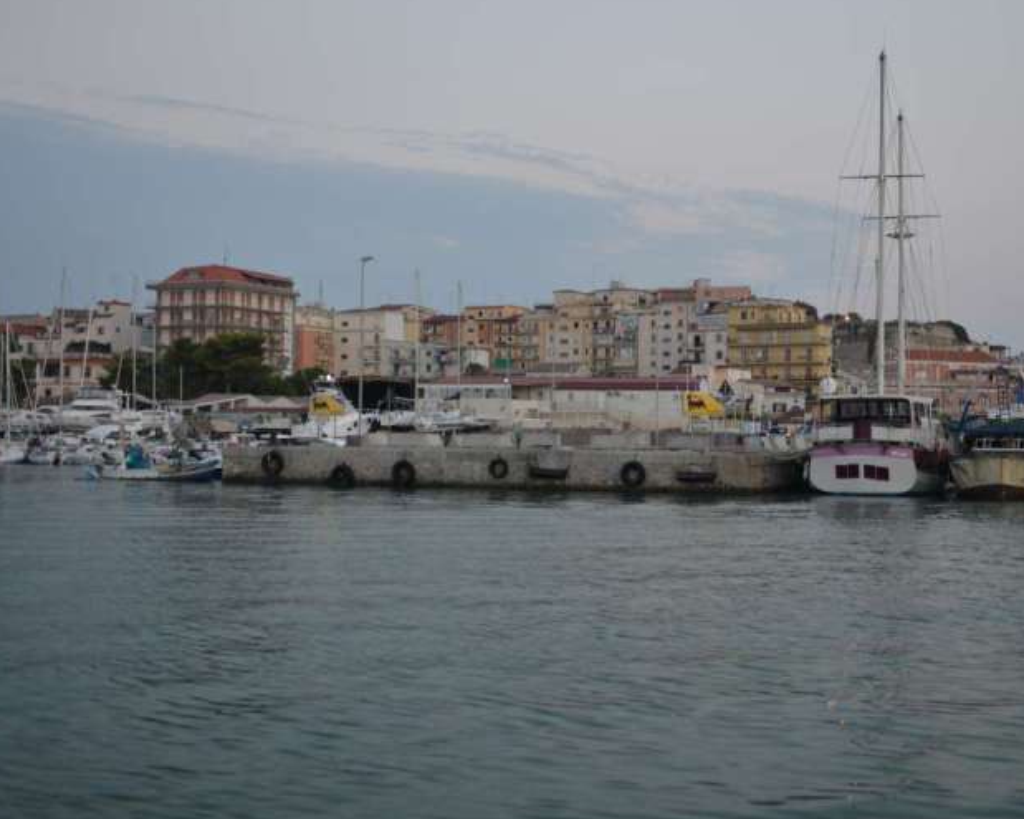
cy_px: 404
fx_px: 1545
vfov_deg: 29.7
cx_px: 566
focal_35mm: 51
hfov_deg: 36.6
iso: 400
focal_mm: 42
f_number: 2.8
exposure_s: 1/50
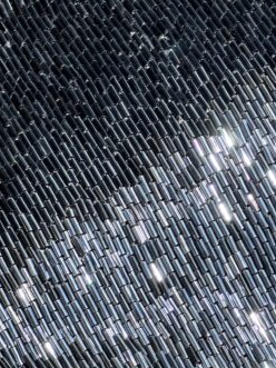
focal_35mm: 186
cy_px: 152
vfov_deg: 10.6
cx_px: 255
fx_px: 1979
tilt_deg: -53.4
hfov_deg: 8.0
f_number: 2.8
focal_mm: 9
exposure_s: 1/196
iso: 25
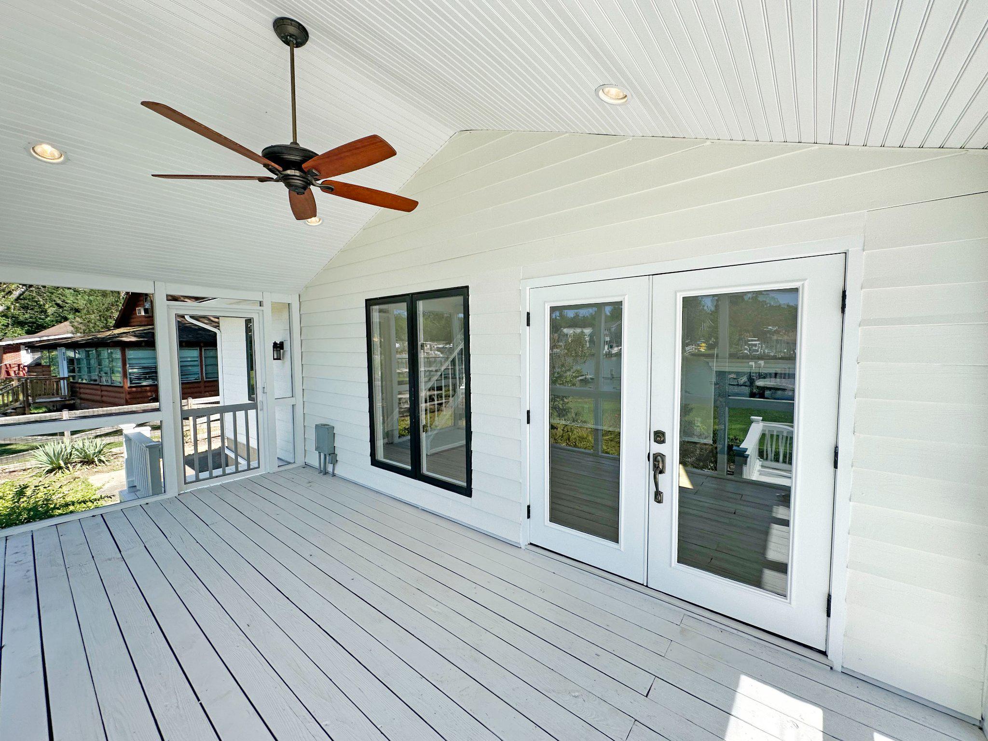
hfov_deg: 102.1
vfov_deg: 85.7
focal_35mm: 14
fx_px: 400
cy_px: 370
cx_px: 494
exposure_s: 1/545
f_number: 2.2
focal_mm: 2.22
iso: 40
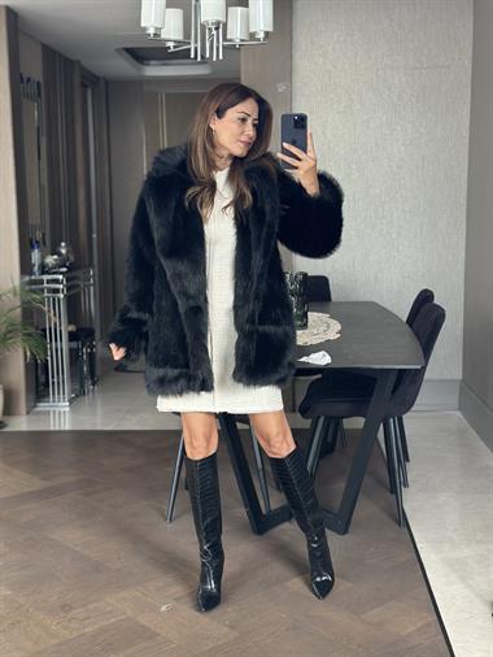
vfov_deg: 39.6
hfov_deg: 30.3
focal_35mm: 48
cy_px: 328
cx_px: 246
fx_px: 911
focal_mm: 6.86
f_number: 1.78
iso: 250
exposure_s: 1/60
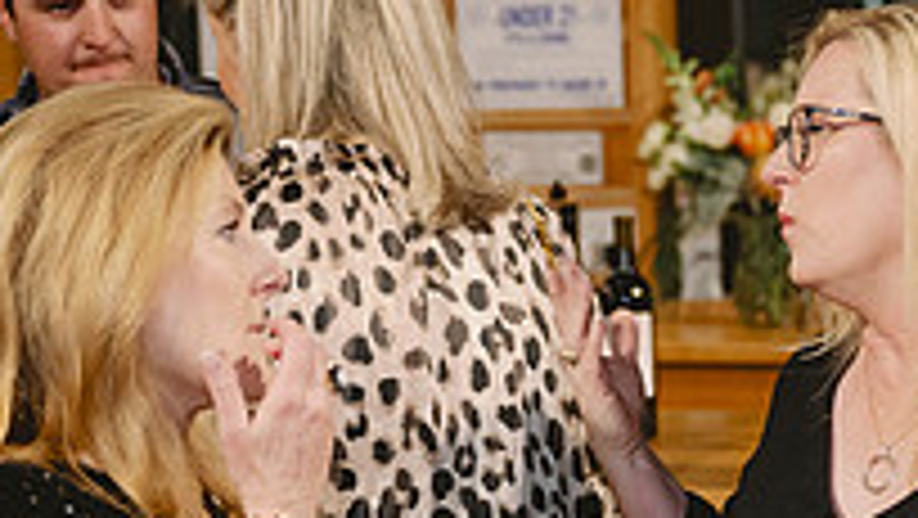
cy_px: 473
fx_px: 3702
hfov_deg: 13.9
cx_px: 941
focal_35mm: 152
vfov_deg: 8.0
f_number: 2.8
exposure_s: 1/125
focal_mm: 49
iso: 2500
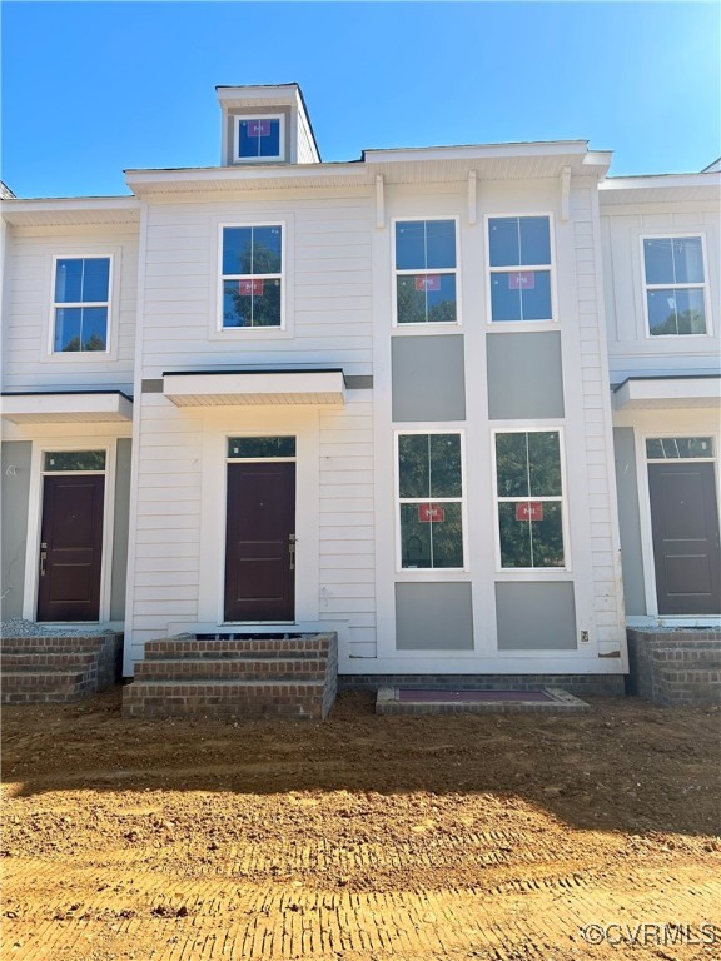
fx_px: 722
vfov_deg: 67.3
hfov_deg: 53.1
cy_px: 480
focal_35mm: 26
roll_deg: +0.8
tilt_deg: +7.6
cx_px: 360
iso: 50
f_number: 1.5
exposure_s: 1/1621
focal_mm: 5.7
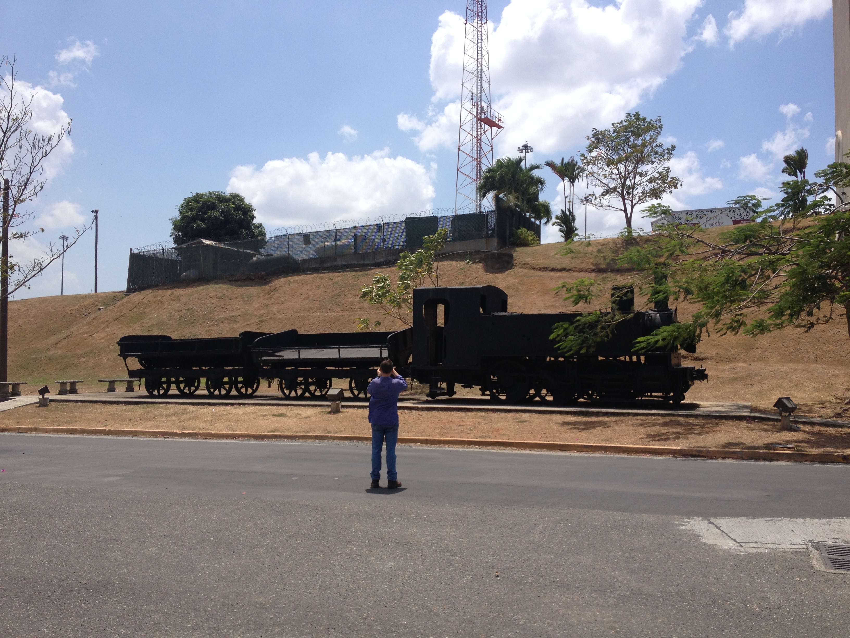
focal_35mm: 35
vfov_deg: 40.7
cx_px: 425
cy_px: 319
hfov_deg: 52.6
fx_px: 859
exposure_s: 1/2123
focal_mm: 4.28
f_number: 2.4
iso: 50
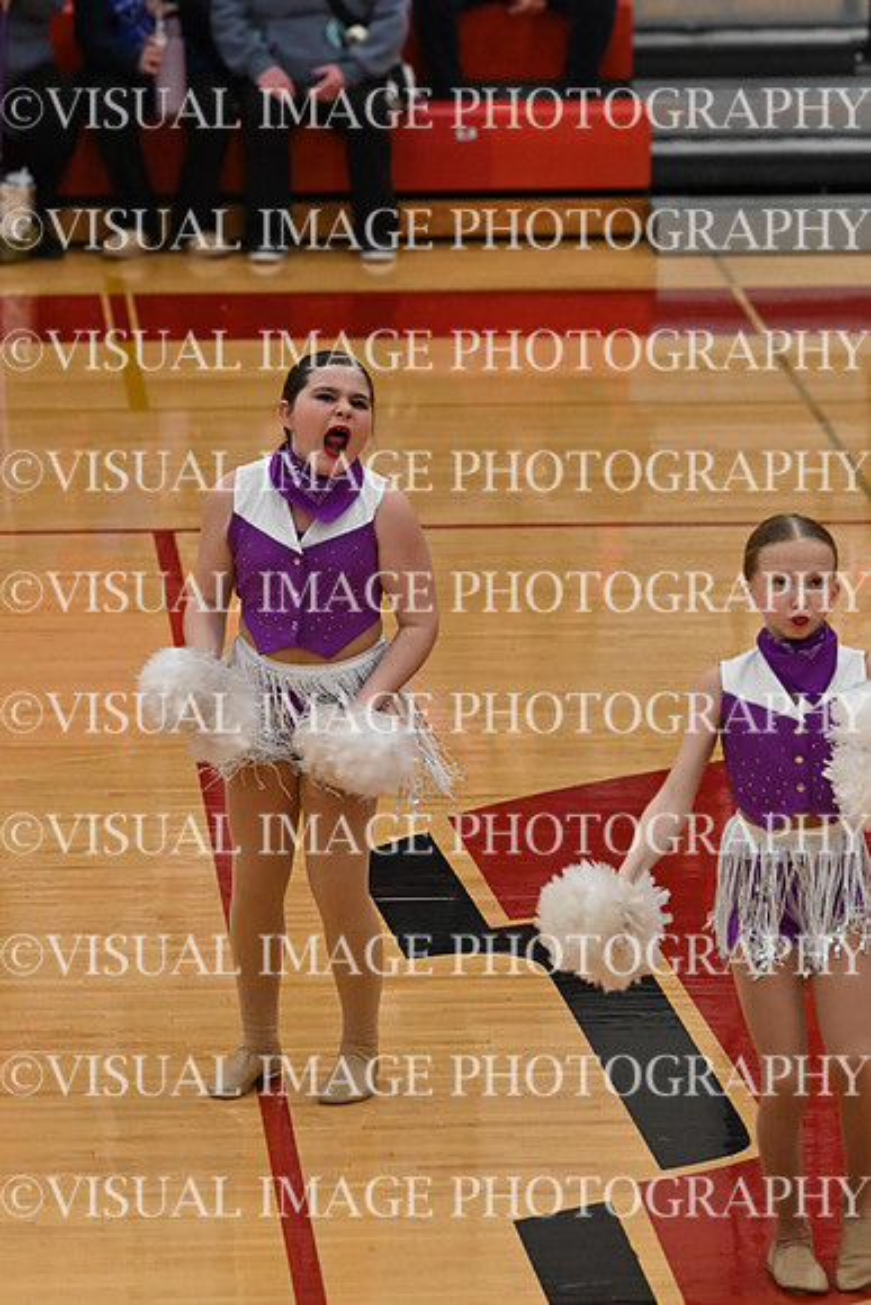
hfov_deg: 5.6
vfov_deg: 8.3
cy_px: 652
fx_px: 8958
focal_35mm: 247
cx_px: 436
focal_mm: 165
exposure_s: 1/400
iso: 5000
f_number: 4
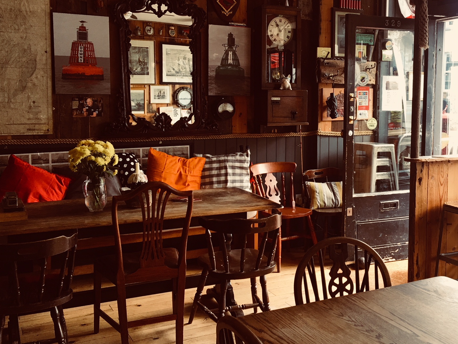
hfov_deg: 44.5
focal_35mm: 42
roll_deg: -0.3
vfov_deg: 34.3
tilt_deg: -3.4
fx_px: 556
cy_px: 140
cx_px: 276
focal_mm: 4.15
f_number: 2.2
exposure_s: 1/33
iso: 25
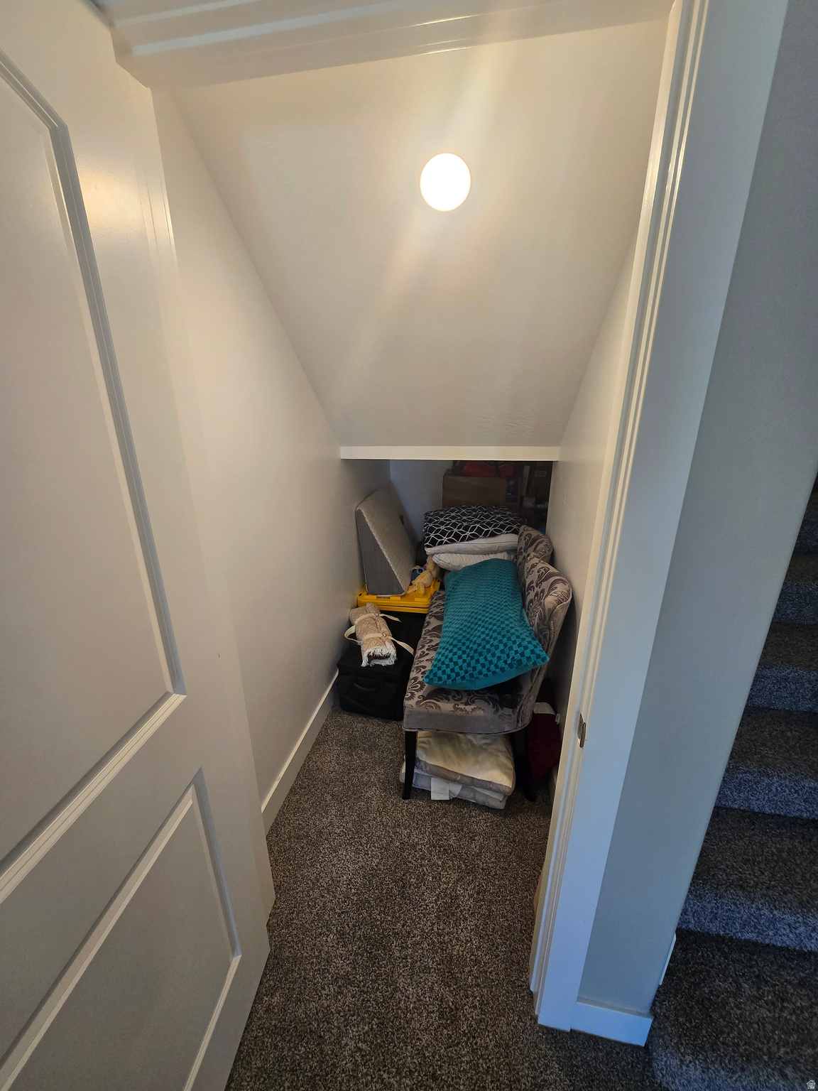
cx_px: 409
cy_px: 546
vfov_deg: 106.2
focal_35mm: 13
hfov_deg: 89.9
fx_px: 410
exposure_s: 1/60
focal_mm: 1.7
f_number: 2.2
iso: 80
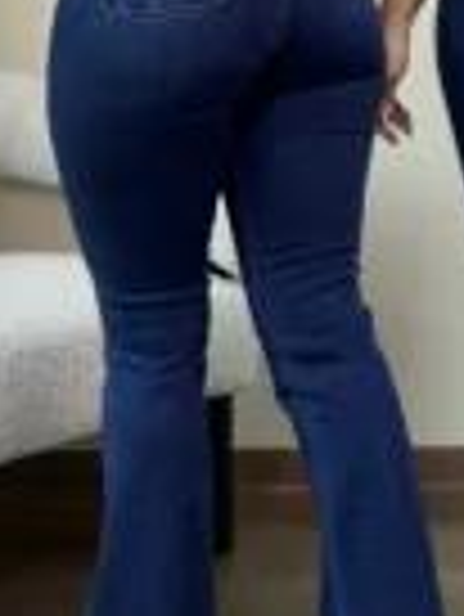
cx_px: 446
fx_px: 1249
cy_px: 63
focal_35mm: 70
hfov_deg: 20.5
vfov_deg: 26.8
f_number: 1.78
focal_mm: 6.76
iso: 50
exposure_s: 1/100
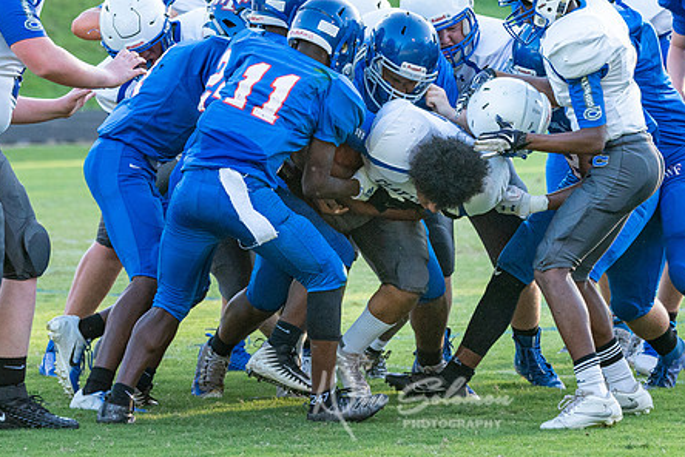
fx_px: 6964
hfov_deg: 5.6
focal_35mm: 366
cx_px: 338
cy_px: 188
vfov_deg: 3.8
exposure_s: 1/1000
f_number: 5.6
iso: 2500
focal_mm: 194
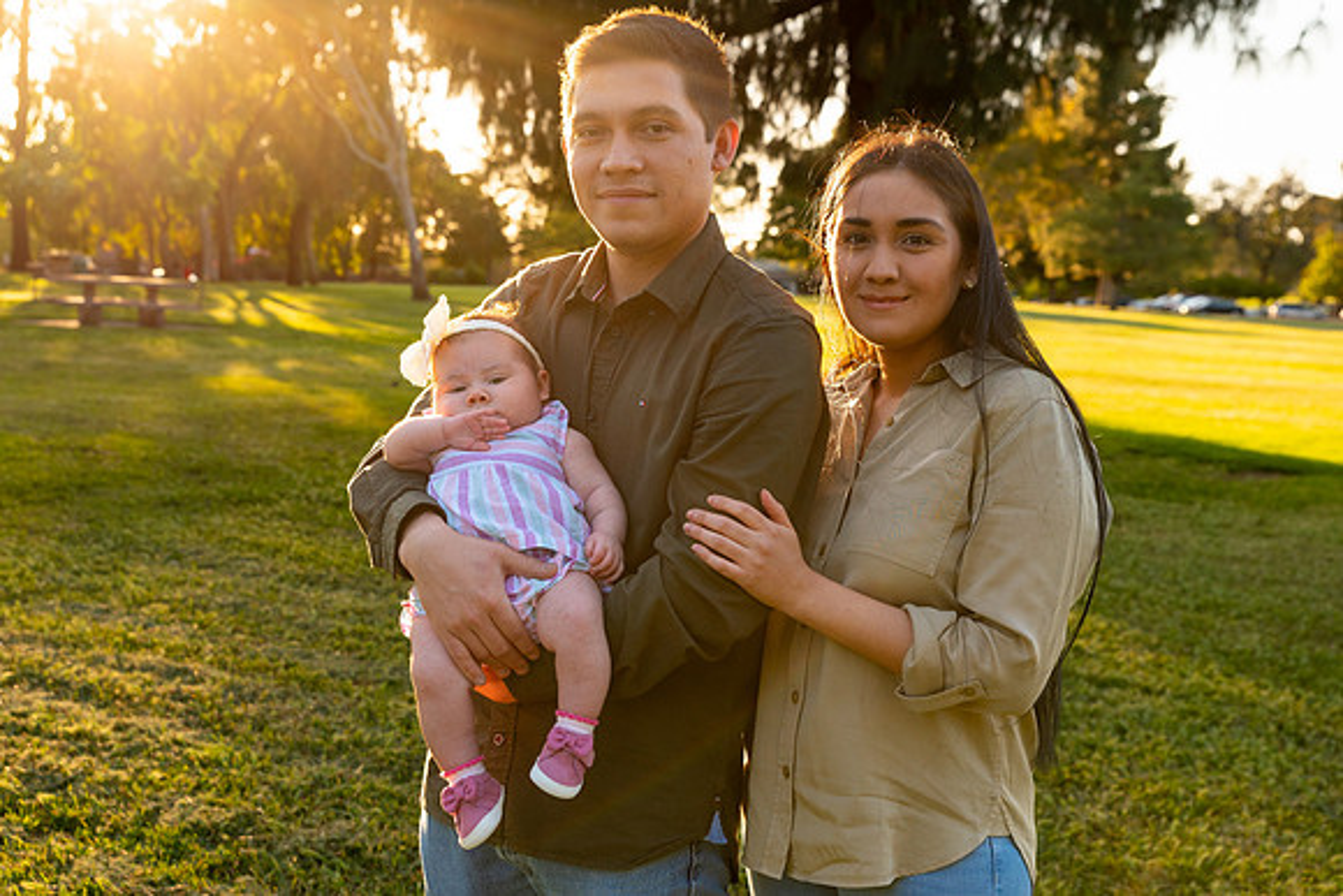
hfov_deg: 39.6
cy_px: 448
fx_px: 1866
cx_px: 672
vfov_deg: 27.0
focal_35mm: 50
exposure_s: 1/320
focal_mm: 50
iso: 200
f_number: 5.6
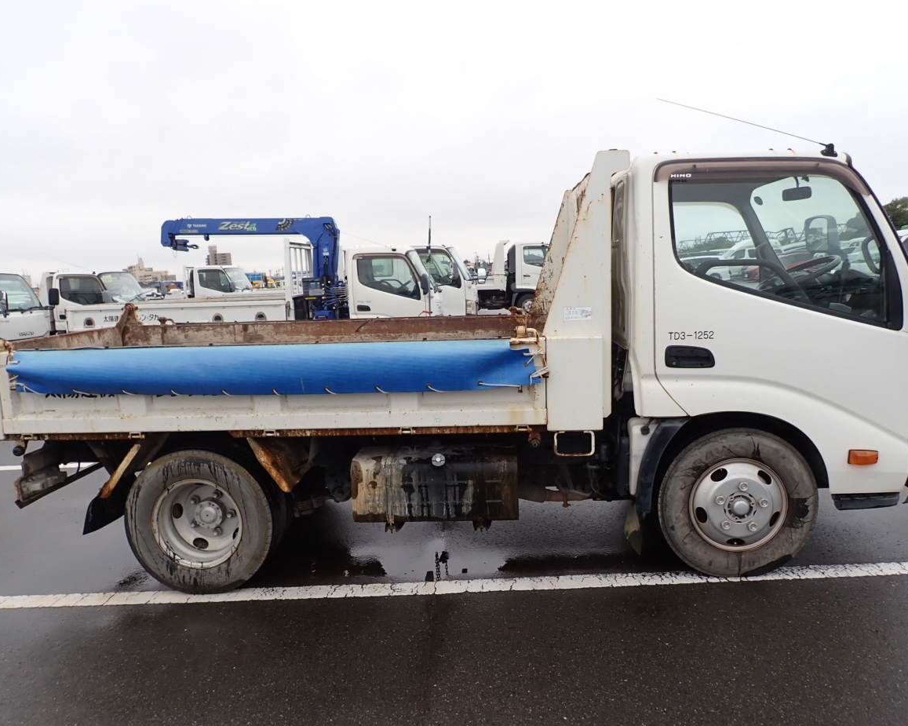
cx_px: 460
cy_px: 375
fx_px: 725
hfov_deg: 64.1
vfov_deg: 53.2
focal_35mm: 27
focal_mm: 4.5
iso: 100
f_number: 2.8
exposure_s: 1/125
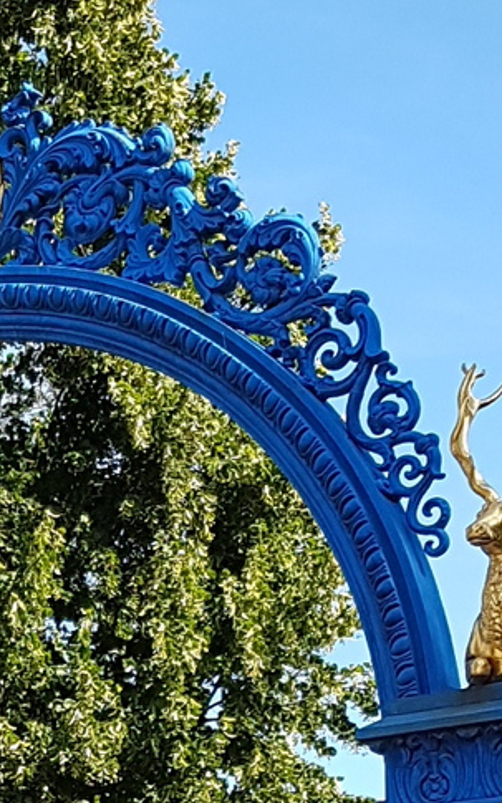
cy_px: 813
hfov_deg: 14.0
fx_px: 1993
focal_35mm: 91
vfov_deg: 21.9
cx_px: -75
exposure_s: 1/822
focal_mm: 4.2
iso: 40
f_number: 1.7
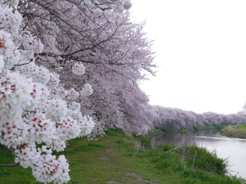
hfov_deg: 42.1
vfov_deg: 32.2
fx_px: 320
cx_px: 123
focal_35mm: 45
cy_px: 92
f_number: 4
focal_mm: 8
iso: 125
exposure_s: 1/500
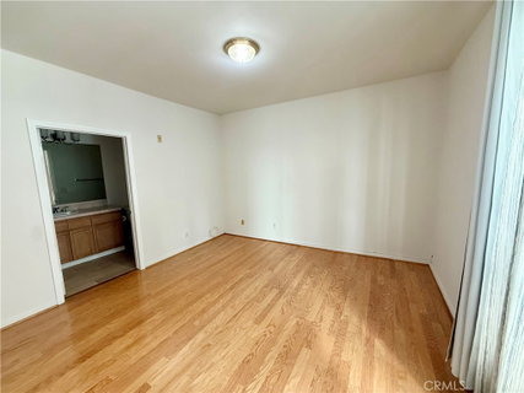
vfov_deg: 85.6
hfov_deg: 102.1
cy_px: 196
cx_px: 262
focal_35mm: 14
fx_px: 212
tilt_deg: -8.4
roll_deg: +1.1
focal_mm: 2.22
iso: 200
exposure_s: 1/60
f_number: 2.2
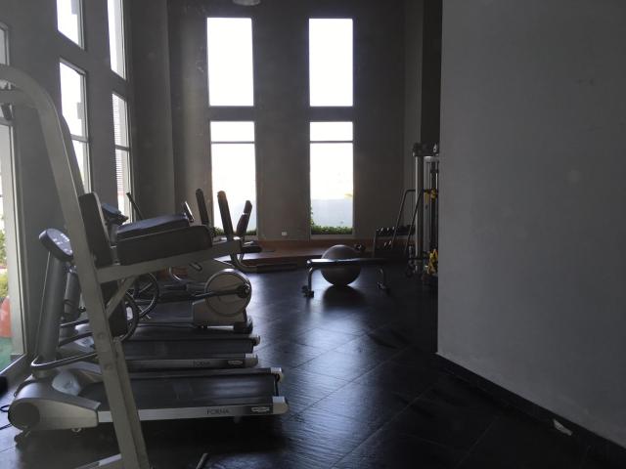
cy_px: 234
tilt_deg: -6.0
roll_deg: +1.8
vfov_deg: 48.2
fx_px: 524
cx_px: 313
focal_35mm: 29
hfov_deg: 61.7
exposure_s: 1/120
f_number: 2.2
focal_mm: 4.15
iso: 40
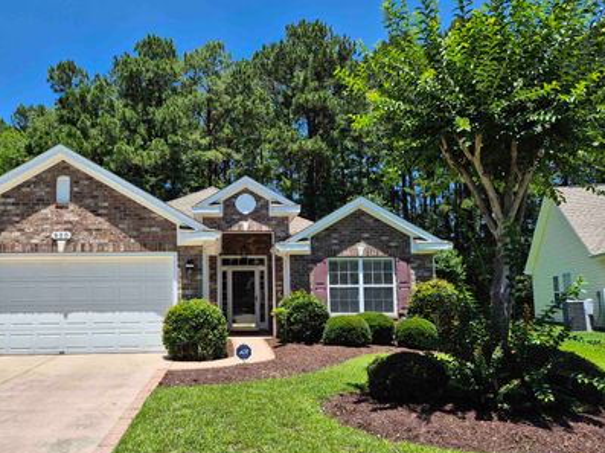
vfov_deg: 48.1
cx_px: 233
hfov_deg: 61.0
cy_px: 249
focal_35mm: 29
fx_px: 506
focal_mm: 5.4
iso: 25
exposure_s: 1/1656
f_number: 1.8
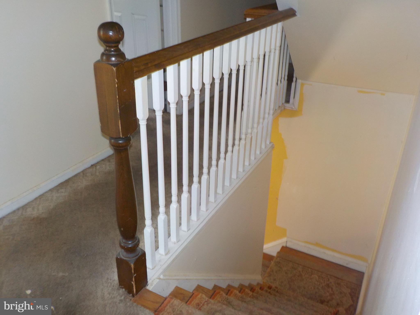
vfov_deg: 46.8
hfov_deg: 60.0
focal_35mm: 30
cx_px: 210
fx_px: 364
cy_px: 158
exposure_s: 1/30
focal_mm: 4.1
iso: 200
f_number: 3.3
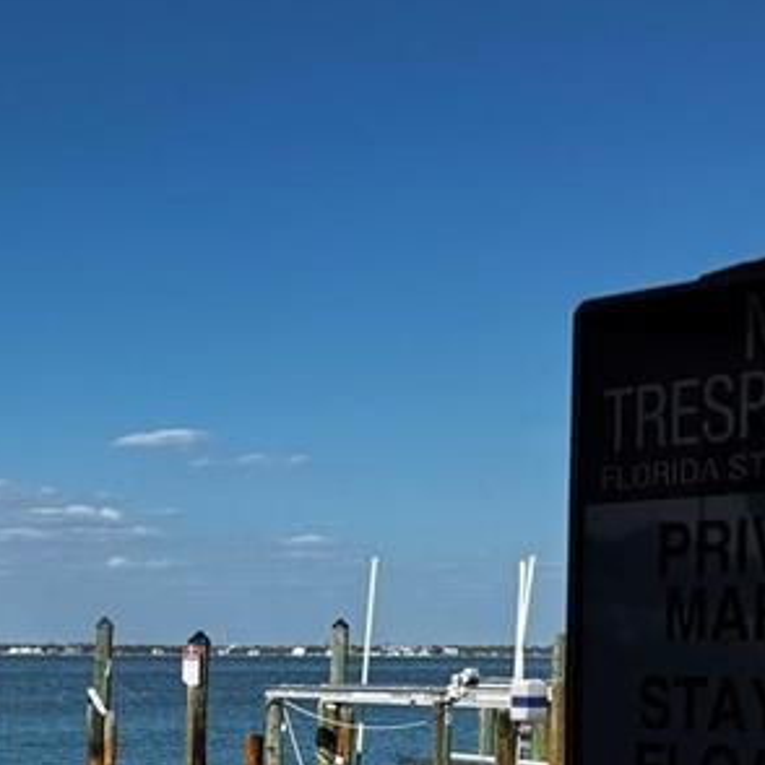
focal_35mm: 74
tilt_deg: -3.0
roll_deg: -1.5
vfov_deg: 22.6
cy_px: 729
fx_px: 1850
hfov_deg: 22.2
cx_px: -62
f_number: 1.78
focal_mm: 6.76
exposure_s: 1/4608
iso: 80
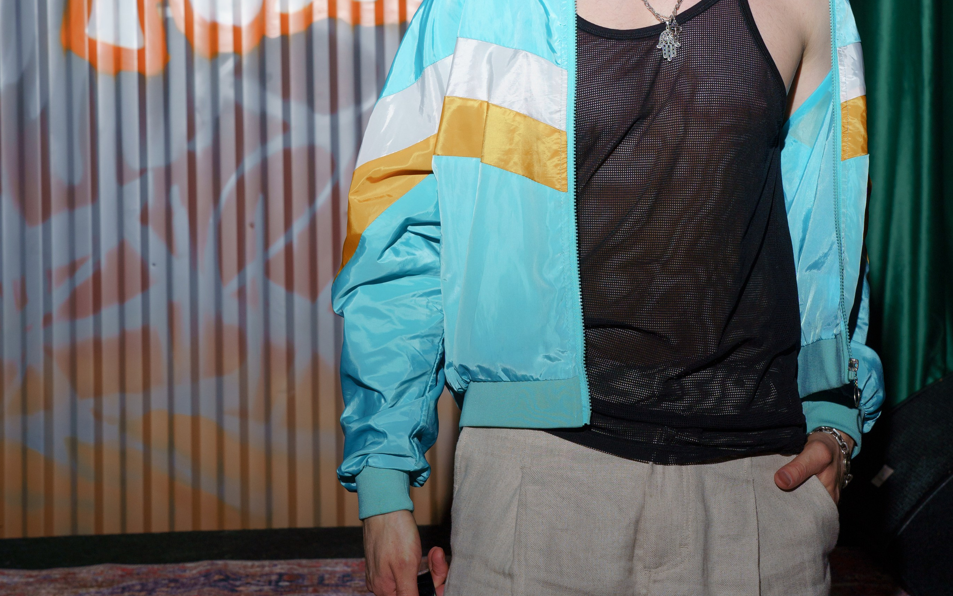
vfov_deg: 18.0
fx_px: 1870
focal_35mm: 72
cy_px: 127
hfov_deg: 28.6
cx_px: 476
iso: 200
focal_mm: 47
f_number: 7.1
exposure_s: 1/160
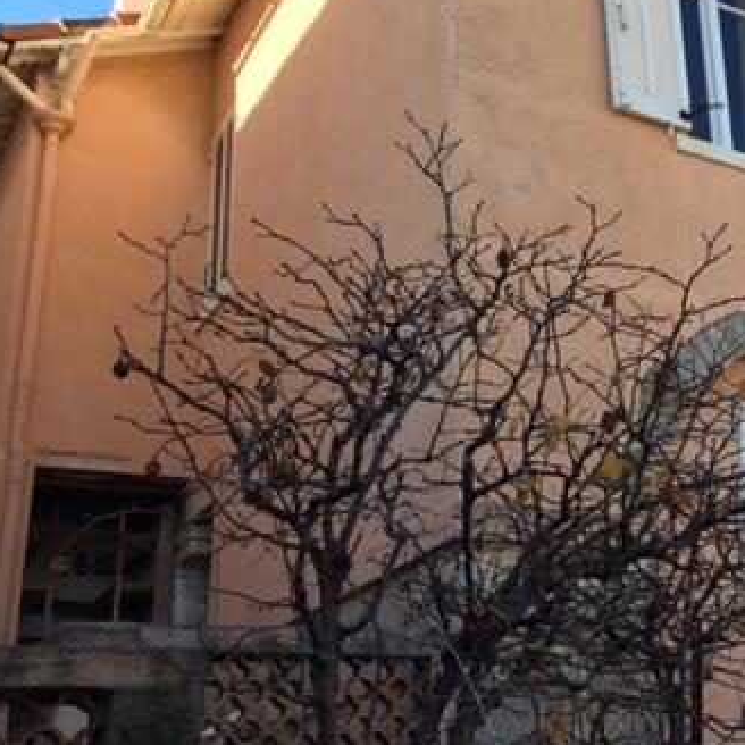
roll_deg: +4.7
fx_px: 1217
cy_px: 368
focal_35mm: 50
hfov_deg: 31.9
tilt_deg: +21.8
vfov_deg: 34.0
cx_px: 713
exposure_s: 1/542
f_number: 2.2
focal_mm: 4.15
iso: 32
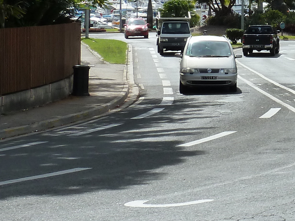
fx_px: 1159
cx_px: 371
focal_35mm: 136
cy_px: -25
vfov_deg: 10.8
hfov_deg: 14.0
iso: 125
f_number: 5
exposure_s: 1/400
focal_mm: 6.9
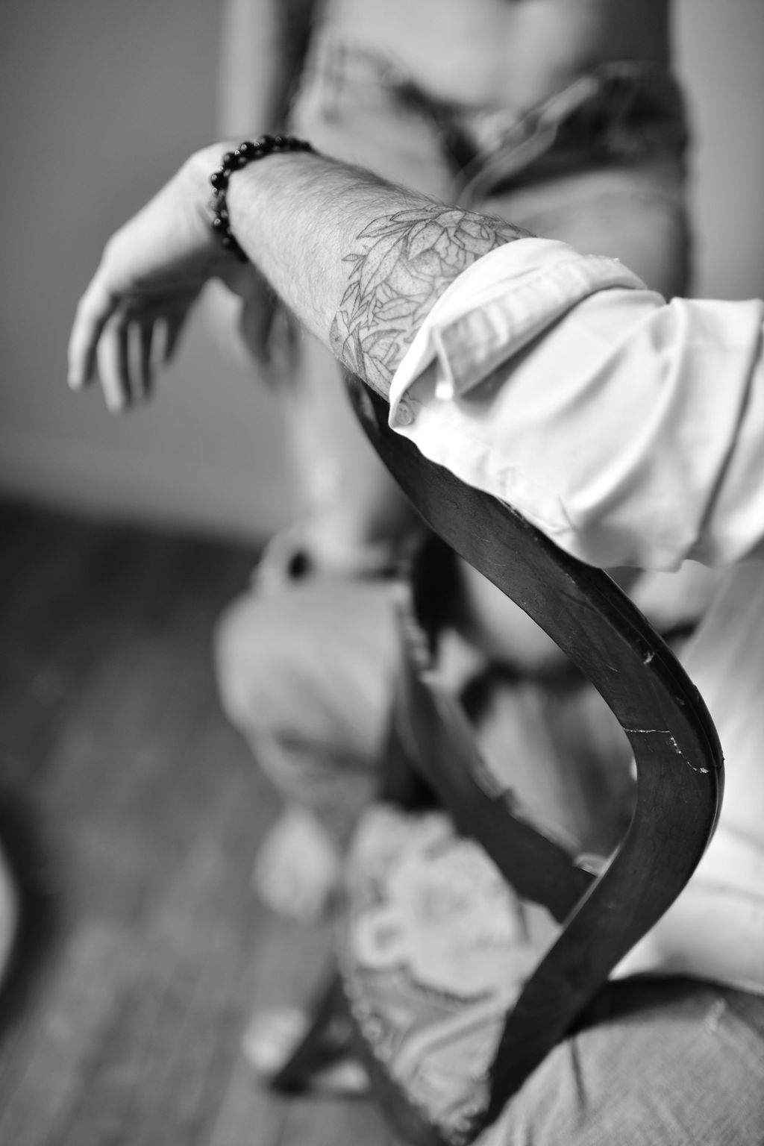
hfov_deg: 37.9
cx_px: 382
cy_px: 573
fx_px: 1114
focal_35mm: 35
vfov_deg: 54.4
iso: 320
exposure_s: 1/125
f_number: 2
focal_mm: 35
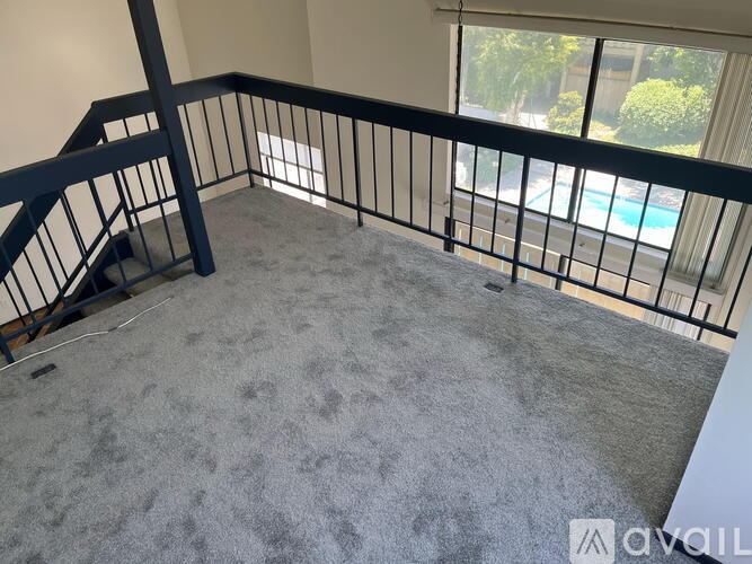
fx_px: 565
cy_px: 282
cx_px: 376
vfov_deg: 53.0
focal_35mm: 26
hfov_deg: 67.3
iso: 64
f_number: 1.6
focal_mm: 5.1
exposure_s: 1/153
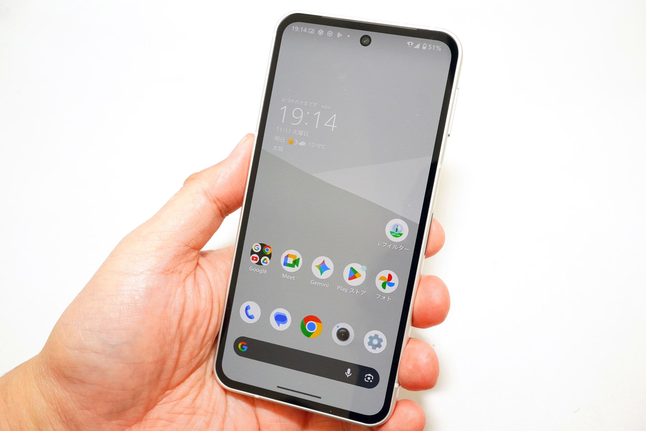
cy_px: 216
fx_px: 657
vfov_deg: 36.3
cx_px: 323
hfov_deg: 52.4
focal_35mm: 37
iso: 1600
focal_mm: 24.4
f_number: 7.1
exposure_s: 1/125
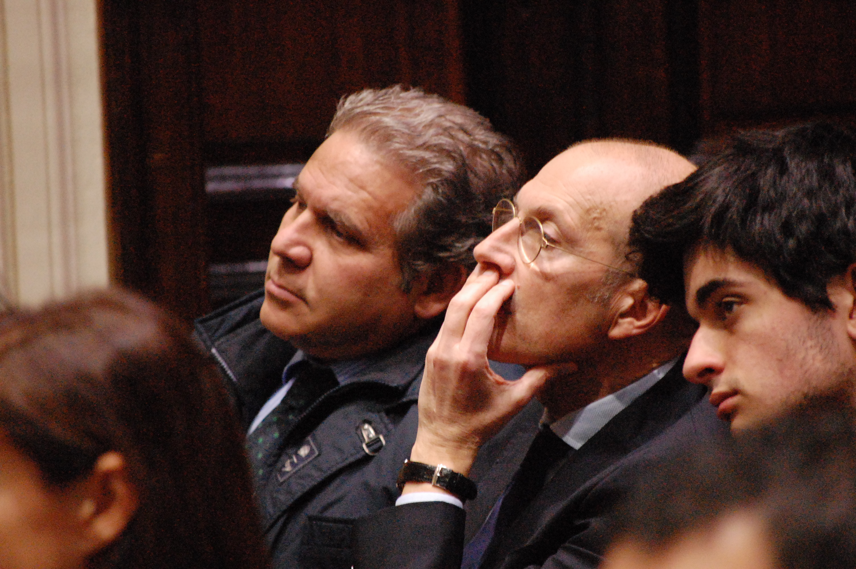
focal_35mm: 300
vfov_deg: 4.6
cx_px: 428
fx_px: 7127
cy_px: 284
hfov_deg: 6.9
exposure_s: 1/30
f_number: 5.6
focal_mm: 200
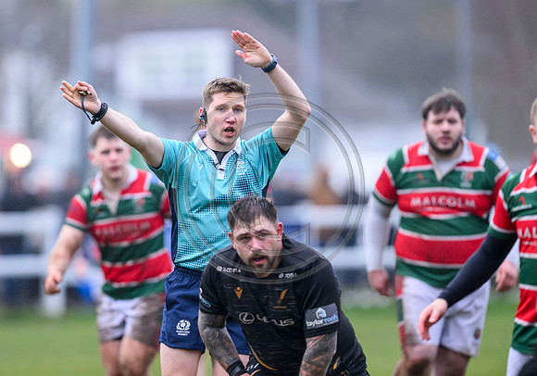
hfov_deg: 4.3
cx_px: 213
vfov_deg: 3.0
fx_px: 7196
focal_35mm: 475
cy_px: 160
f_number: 3.5
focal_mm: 400
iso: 2500
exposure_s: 1/1600
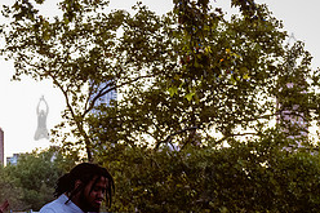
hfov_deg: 19.0
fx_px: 942
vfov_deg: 12.6
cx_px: 41
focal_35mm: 106
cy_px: 242
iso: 4000
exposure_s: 1/400
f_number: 3.2
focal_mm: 44
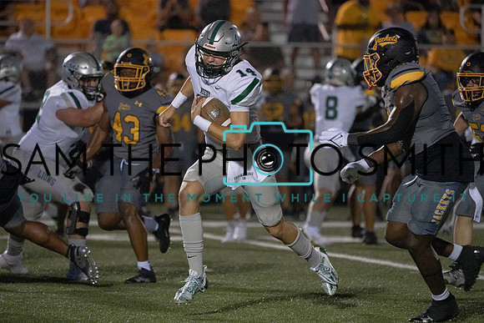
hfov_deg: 6.0
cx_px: 242
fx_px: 4599
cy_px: 162
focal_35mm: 342
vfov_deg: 4.0
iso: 16000
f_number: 5.6
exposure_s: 1/1000
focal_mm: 342
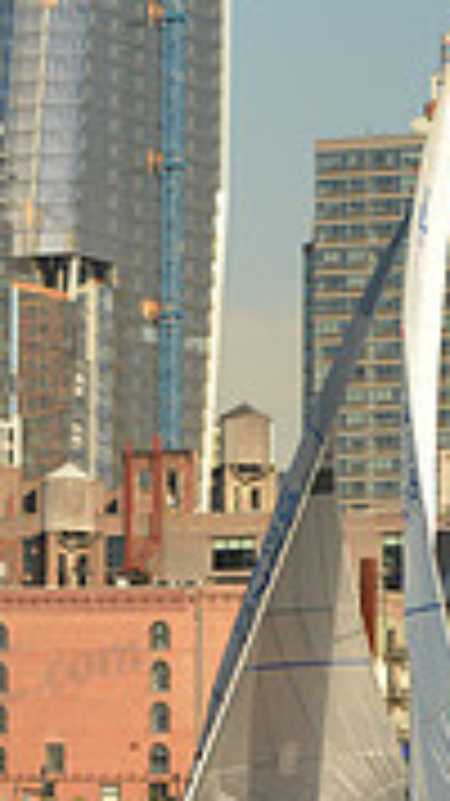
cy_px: 421
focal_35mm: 267
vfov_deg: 8.1
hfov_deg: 4.5
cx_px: 378
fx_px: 5669
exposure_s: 1/1250
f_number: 5
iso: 400
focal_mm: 78
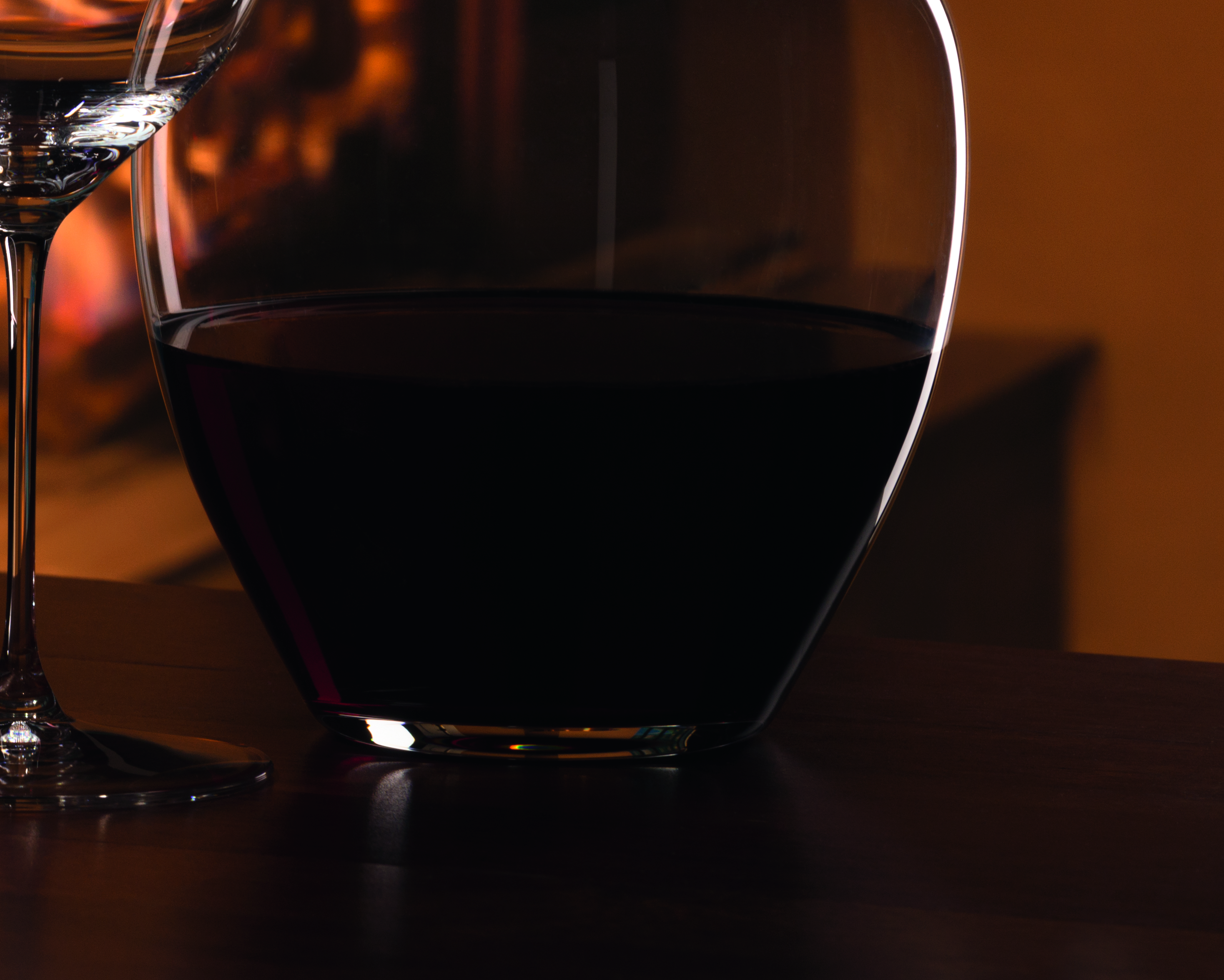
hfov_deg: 5.3
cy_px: -28
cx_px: -280
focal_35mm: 364
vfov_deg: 4.2
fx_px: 13187
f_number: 11
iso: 250
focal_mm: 155
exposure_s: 1/100
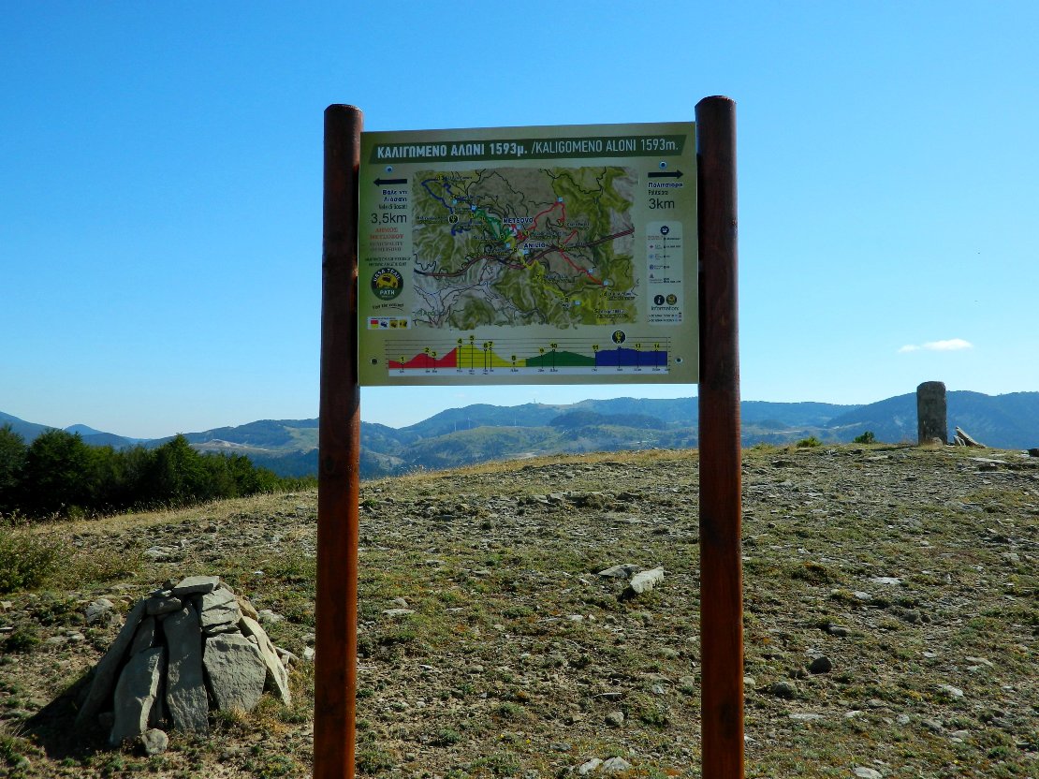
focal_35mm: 35
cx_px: 520
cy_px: 390
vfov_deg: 40.7
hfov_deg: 52.6
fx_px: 1050
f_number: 3.3
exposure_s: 1/800
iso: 80
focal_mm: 6.2
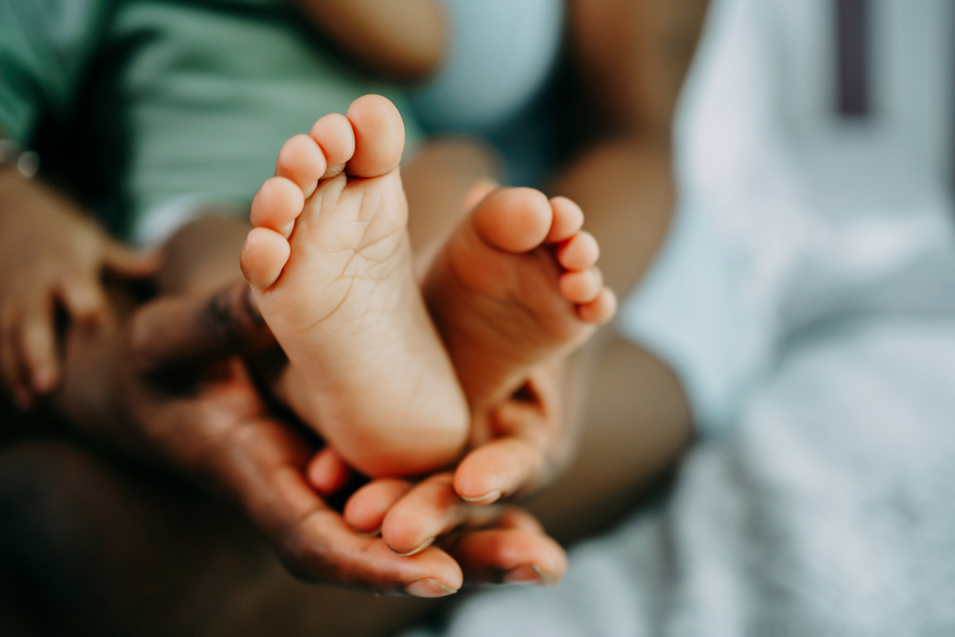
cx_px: 478
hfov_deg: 54.4
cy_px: 318
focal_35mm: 35
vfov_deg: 37.9
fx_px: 928
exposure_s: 1/500
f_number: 2.5
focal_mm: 35
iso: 500
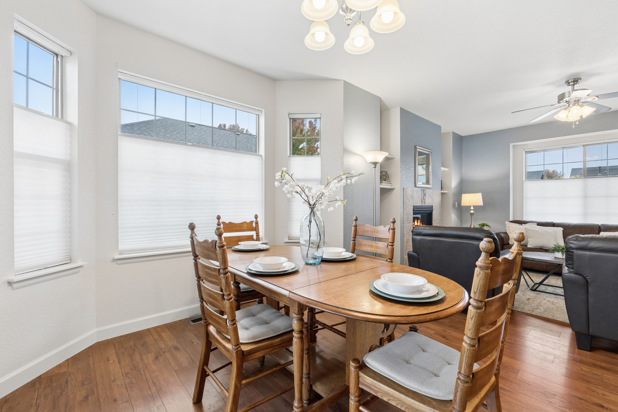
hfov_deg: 96.7
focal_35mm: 16
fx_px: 275
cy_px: 206
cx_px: 309
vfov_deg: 73.7
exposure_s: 1/20
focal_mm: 16
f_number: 11
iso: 640
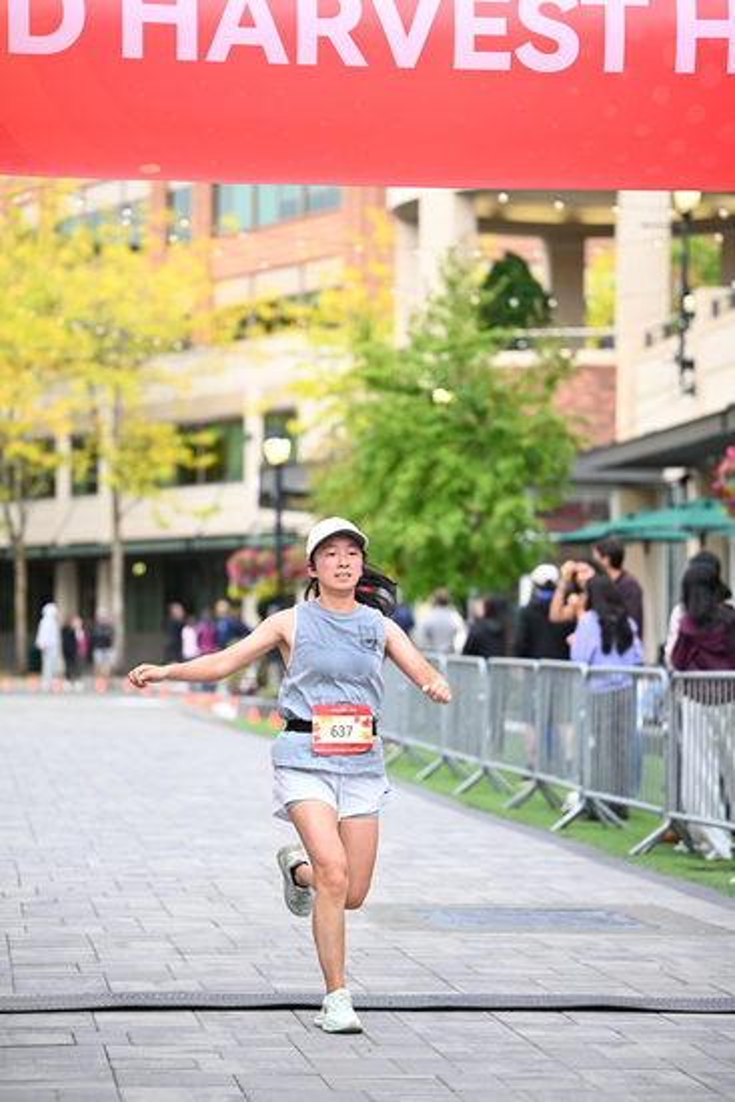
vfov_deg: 20.2
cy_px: 551
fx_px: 3091
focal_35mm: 101
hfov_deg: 13.6
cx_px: 368
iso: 1000
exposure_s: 1/1600
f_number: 2.8
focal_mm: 101
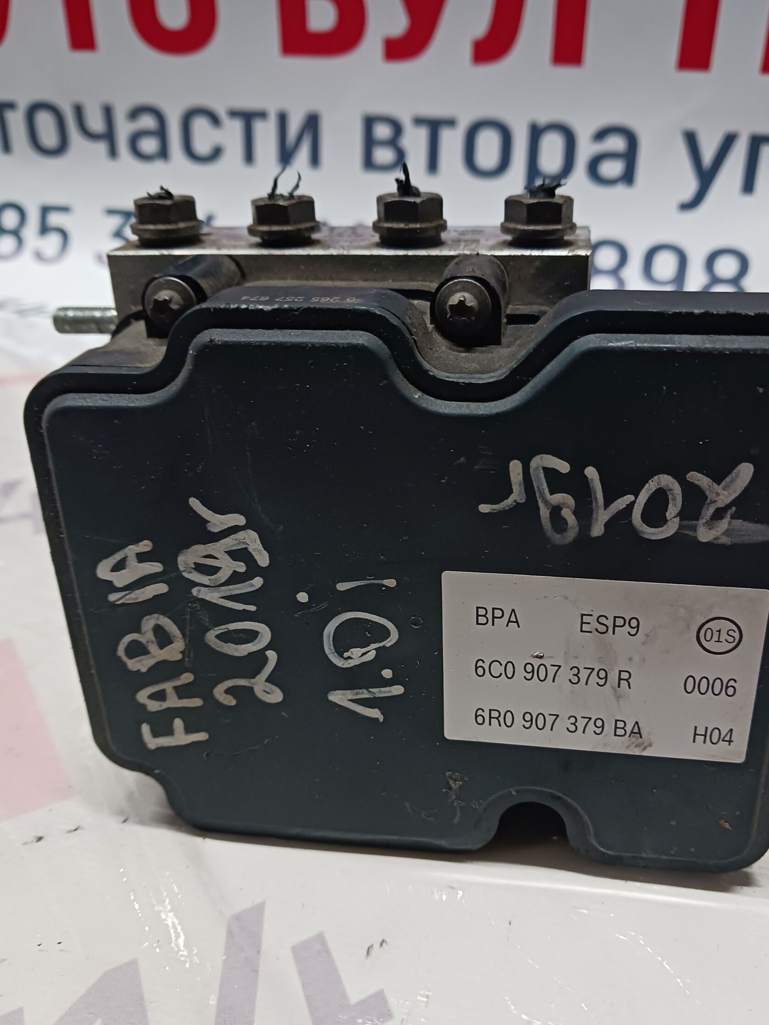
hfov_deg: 45.4
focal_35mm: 31
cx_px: 426
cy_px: 540
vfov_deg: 58.3
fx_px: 918
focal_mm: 4
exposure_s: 1/25
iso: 400
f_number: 1.8
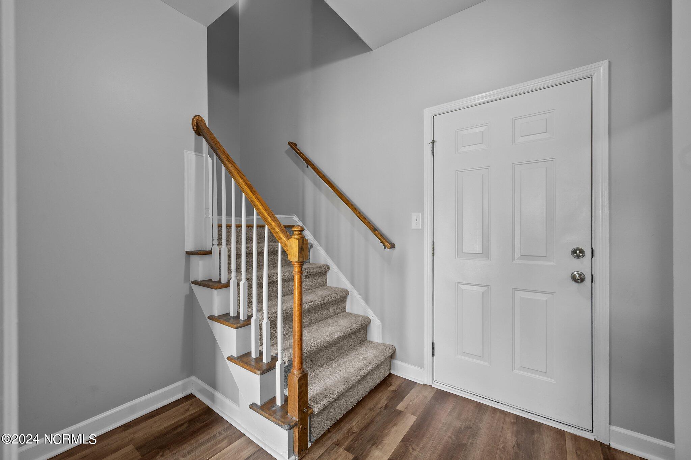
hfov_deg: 104.3
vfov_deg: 81.2
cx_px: 346
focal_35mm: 14
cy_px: 230
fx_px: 269
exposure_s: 1/2.5
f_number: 7.1
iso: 640
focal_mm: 14
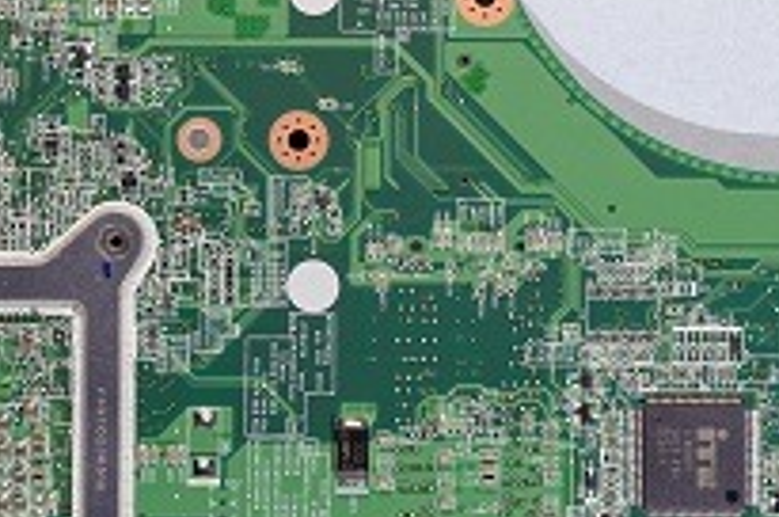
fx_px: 2614
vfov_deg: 11.3
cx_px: 437
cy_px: 220
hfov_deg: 16.9
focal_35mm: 121
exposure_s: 1/5
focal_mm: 22
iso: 100
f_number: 8
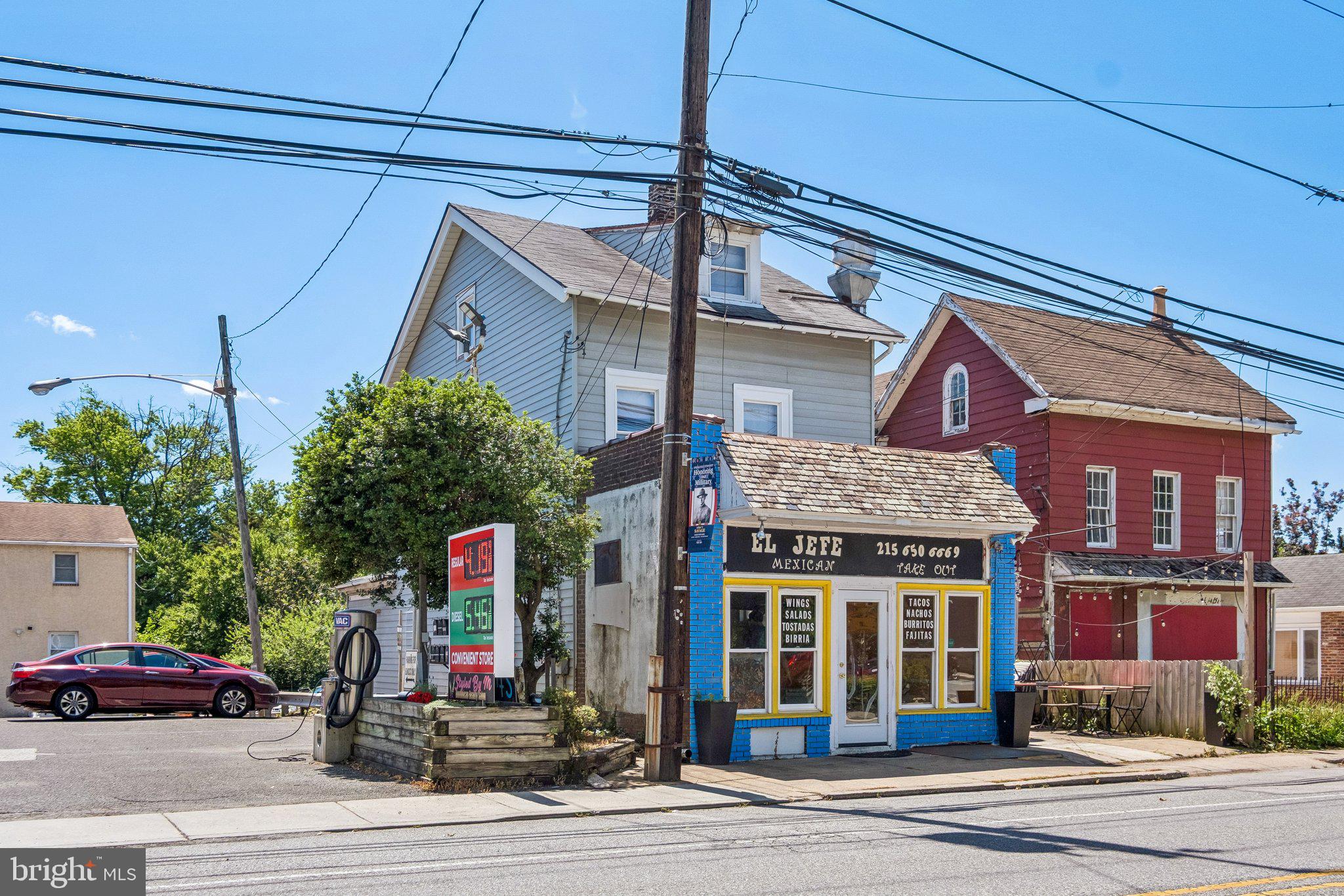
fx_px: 1232
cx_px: 672
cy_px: 448
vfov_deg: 40.0
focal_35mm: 33
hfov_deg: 57.2
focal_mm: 21.9
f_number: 8
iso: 250
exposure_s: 1/350
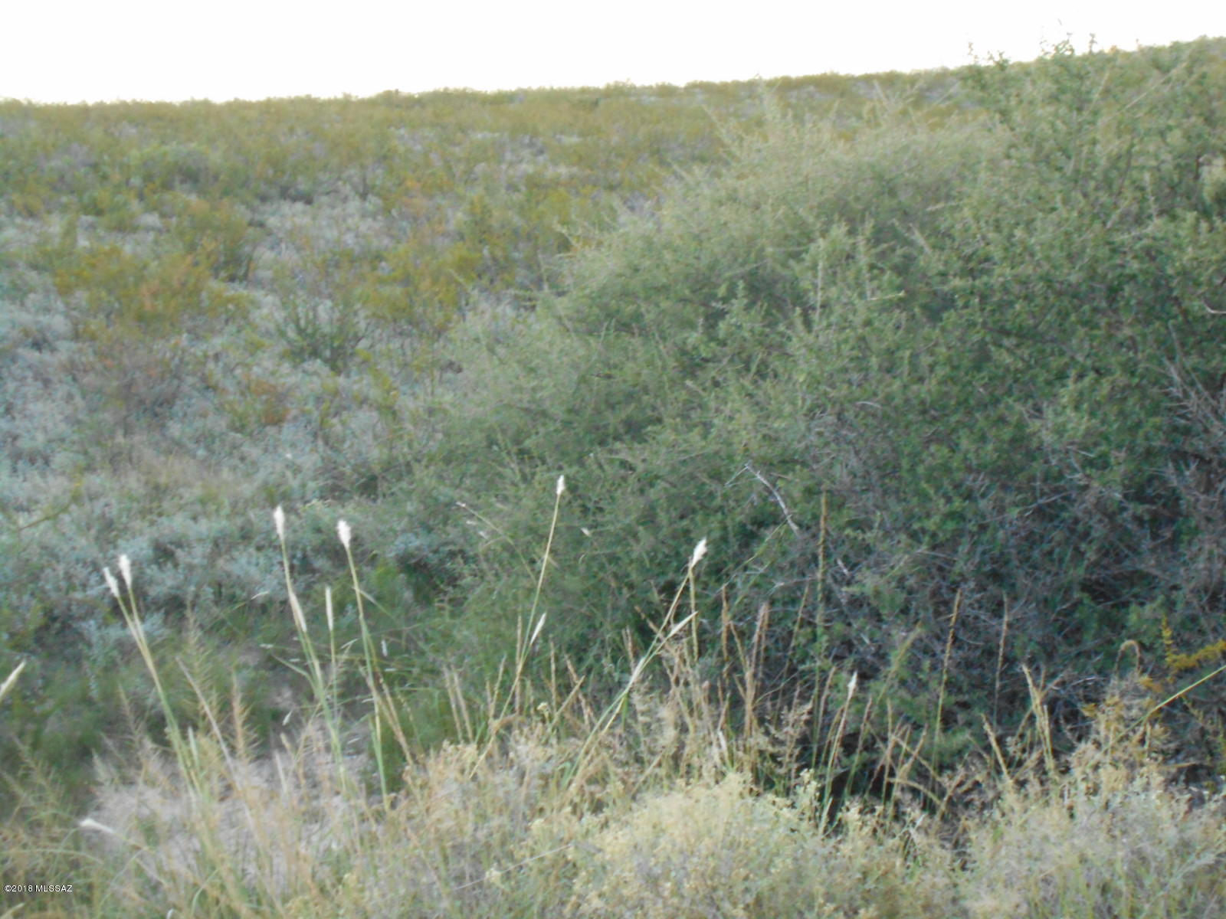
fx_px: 1983
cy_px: 460
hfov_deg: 34.3
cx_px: 613
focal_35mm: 56
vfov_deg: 26.1
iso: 720
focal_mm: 10
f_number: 4.9
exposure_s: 1/30
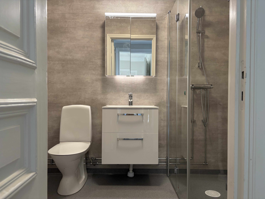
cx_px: 132
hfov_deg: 67.3
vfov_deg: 53.1
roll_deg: +0.3
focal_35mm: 26
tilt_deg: -1.0
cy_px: 100
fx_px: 199
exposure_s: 1/100
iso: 160
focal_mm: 5.96
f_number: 1.6
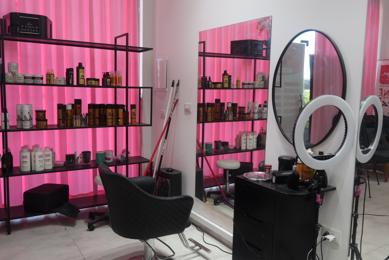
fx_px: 341
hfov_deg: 59.5
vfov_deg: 41.8
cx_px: 194
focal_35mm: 32
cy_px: 130
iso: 160
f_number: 4
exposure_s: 1/160
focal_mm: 21
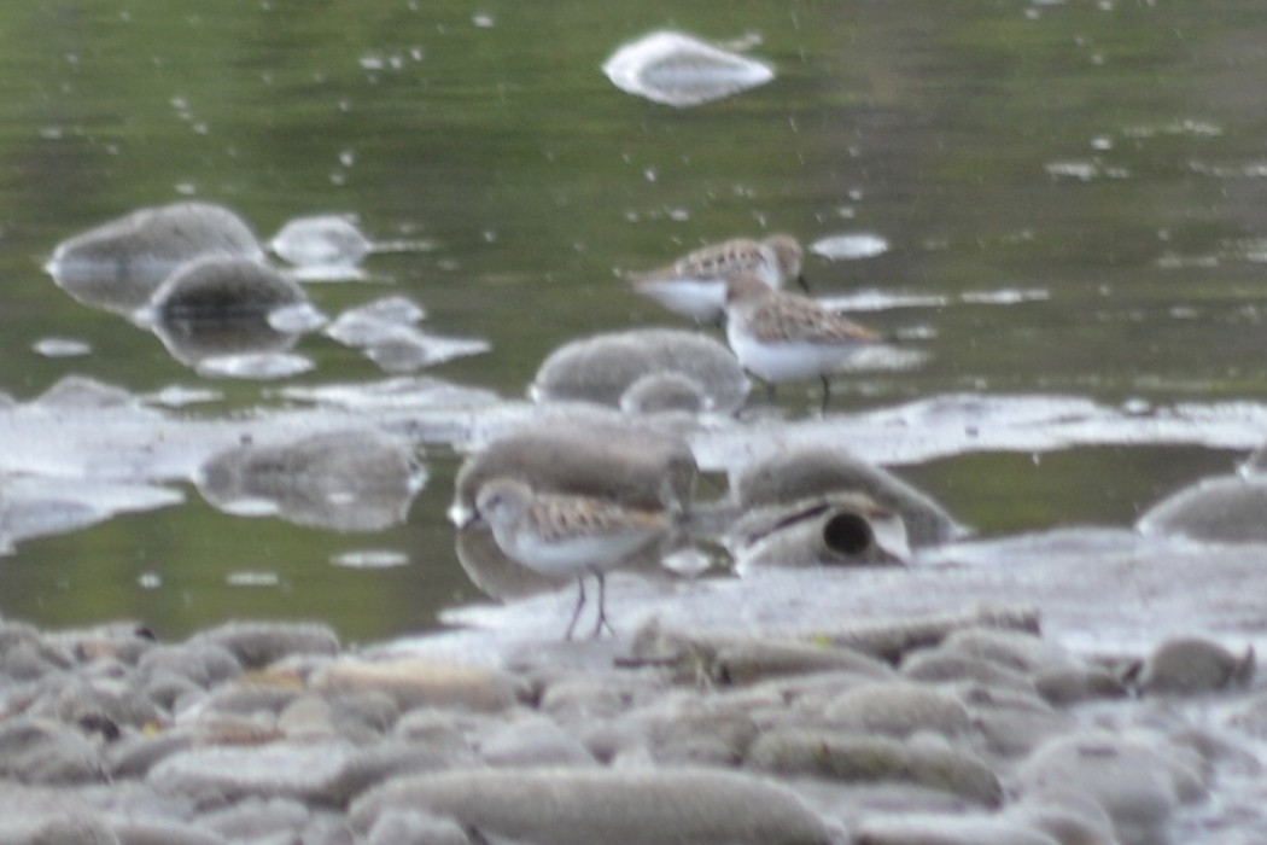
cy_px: 422
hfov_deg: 4.6
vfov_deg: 3.1
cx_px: 634
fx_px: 15836
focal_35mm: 450
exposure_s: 1/250
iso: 200
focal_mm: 300
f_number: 5.6
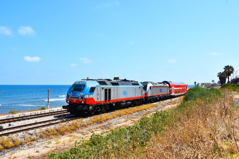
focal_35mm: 34
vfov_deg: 38.4
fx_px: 229
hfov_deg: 55.1
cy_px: 80
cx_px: 120
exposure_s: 1/1600
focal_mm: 23
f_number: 7.1
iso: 400
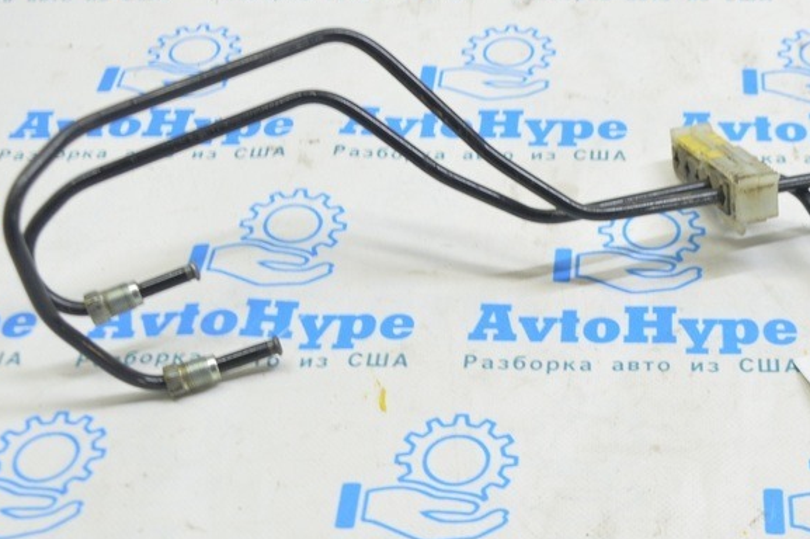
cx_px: 633
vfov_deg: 18.9
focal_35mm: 72
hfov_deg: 27.6
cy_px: 301
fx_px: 1616
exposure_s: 1/15
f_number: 5.6
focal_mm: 27
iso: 400
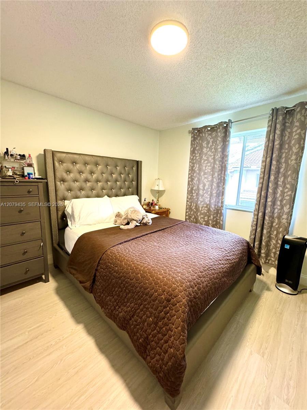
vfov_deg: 102.1
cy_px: 205
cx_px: 154
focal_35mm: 14
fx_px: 166
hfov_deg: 85.7
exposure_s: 1/60
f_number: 2.2
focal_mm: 2.22
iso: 250
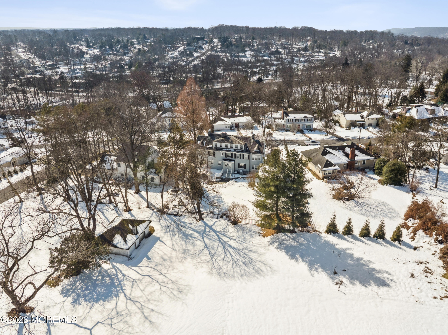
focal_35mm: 24
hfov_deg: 71.6
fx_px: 310
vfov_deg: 56.8
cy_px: 168
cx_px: 224
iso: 100
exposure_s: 1/5000
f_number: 2.8
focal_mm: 12.3
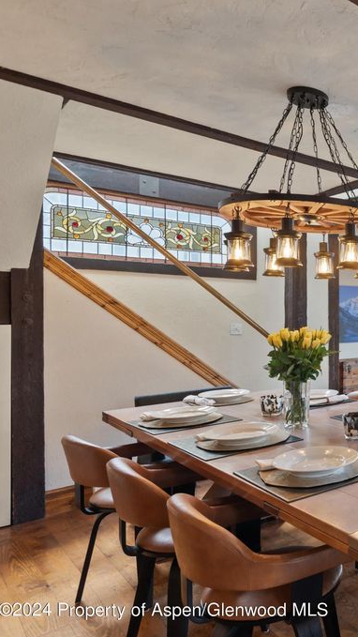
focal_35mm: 30
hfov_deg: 30.1
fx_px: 506
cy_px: 318
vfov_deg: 64.3
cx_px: 477
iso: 320
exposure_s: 1/4
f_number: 7.1
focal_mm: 19
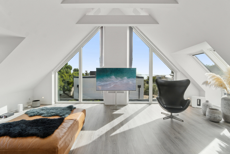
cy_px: 77
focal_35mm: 16
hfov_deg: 95.0
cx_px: 115
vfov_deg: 72.0
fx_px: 105
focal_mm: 11
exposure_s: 1/640
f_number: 8
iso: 500
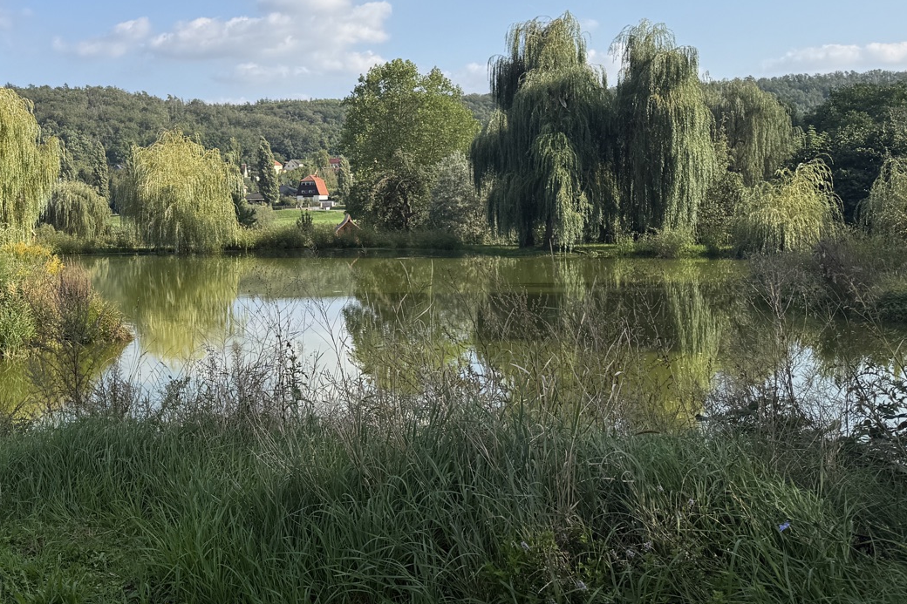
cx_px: 88
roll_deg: +1.0
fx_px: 1209
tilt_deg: -0.5
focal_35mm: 48
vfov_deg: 27.9
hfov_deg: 38.3
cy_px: 211
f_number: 1.78
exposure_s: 1/3279
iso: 80
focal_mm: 6.76
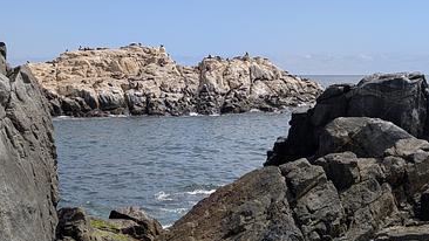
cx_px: 189
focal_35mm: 62
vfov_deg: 19.3
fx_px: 705
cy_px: 70
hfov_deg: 33.8
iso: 22
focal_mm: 6.9
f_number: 1.68
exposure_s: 1/1957
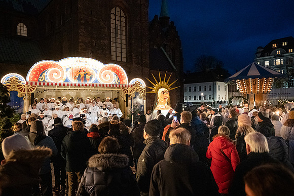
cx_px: 147
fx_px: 221
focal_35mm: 27
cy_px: 98
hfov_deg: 67.4
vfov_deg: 48.0
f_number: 2.8
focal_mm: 27
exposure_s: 1/250
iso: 16000
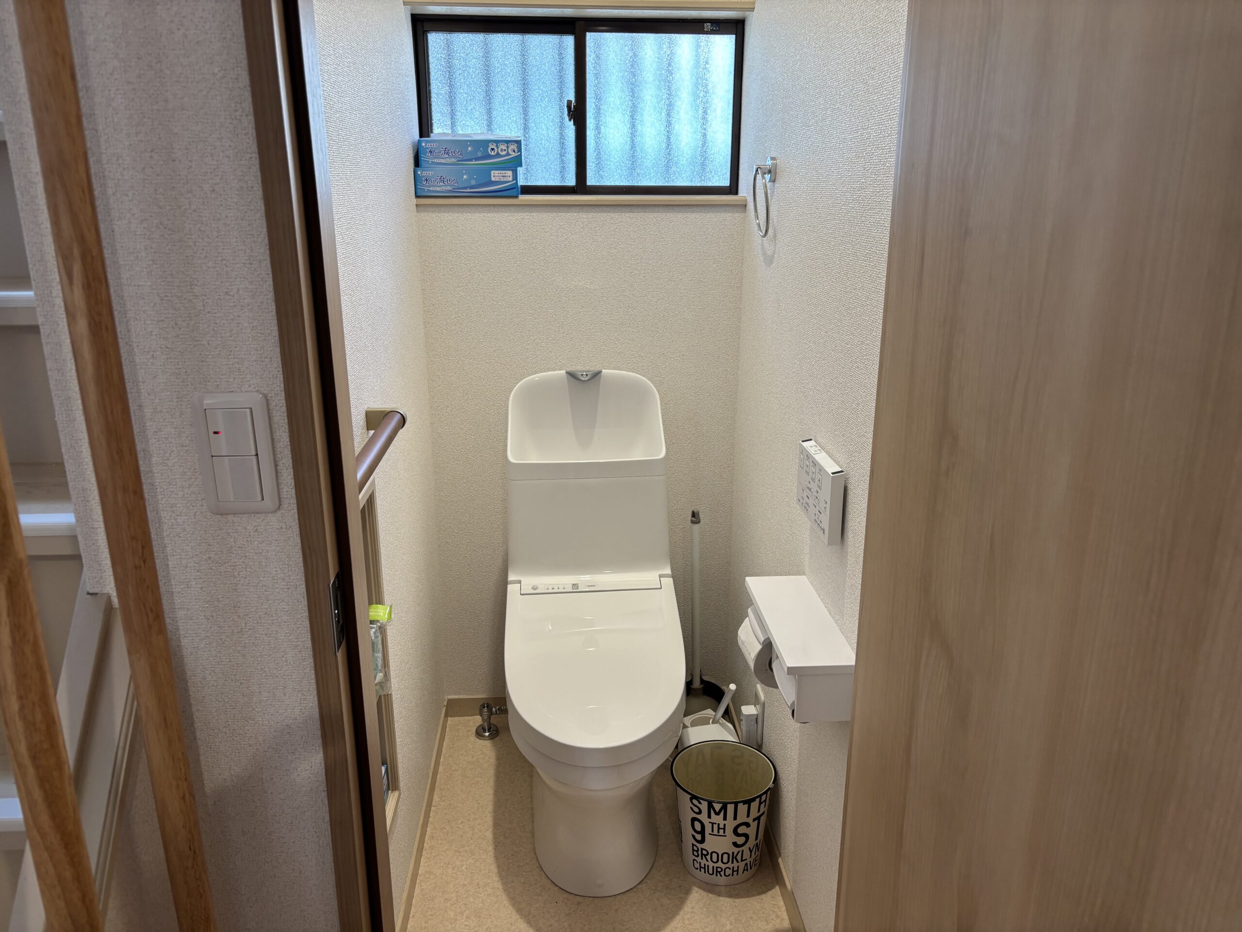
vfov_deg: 53.1
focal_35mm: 26
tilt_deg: -17.5
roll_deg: +0.2
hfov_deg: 67.3
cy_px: 466
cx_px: 621
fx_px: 933
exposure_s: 1/50
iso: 80
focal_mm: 5.96
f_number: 1.6
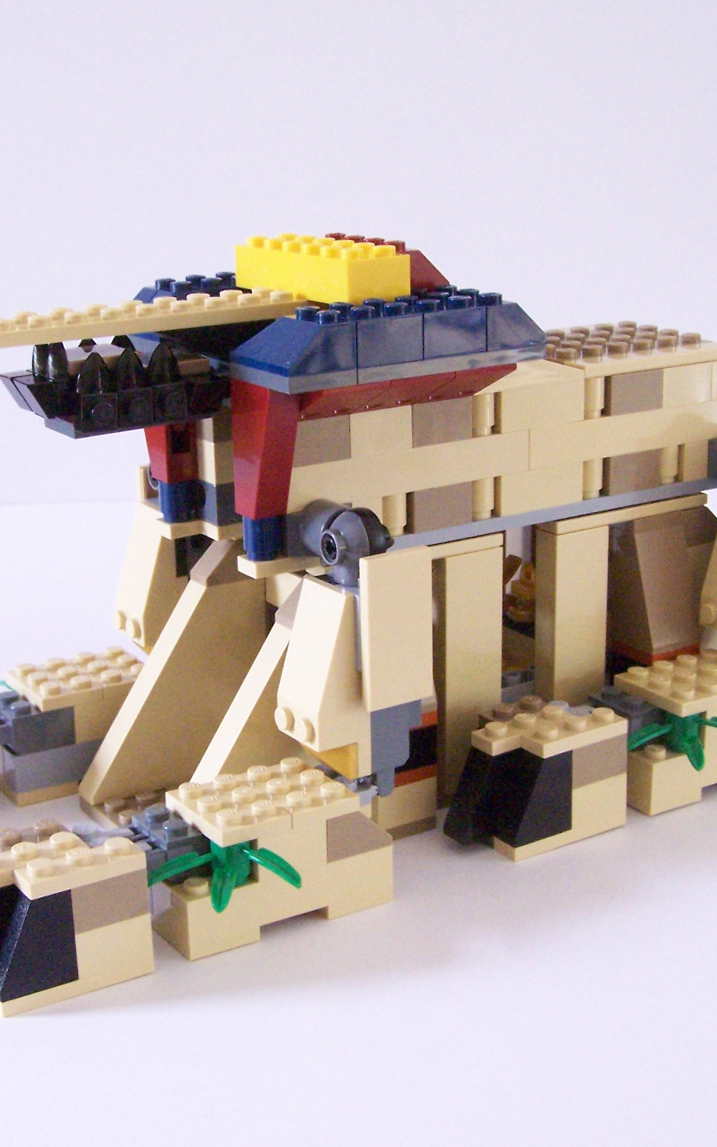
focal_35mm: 54
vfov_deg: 37.5
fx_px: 1689
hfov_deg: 24.0
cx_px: 335
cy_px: 573
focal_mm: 6.3
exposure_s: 1/15
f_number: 4
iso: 400
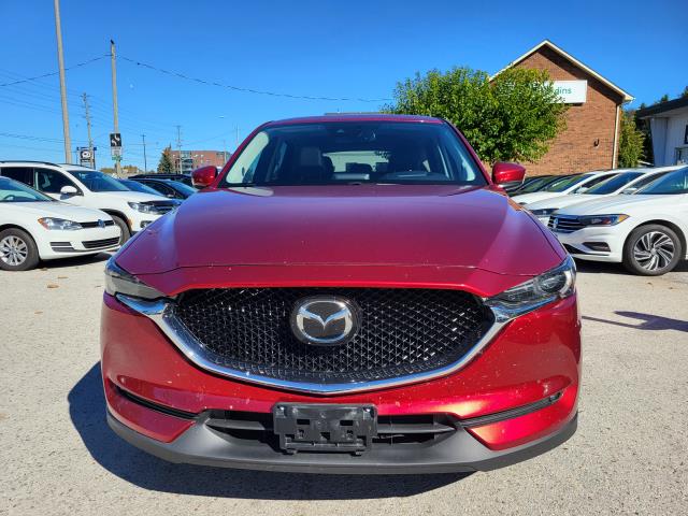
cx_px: 344
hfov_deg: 67.3
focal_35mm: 26
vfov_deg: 53.1
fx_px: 517
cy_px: 258
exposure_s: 1/1854
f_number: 1.8
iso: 40
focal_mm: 5.4
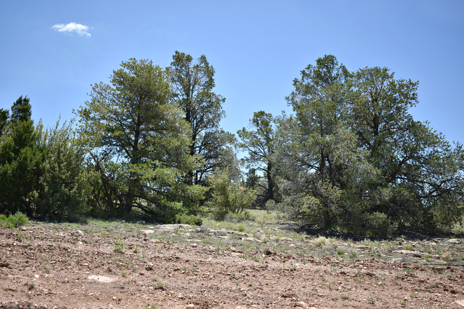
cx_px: 232
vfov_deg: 36.9
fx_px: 464
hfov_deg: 53.1
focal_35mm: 36
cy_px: 154
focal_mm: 24
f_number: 4
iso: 100
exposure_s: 1/800
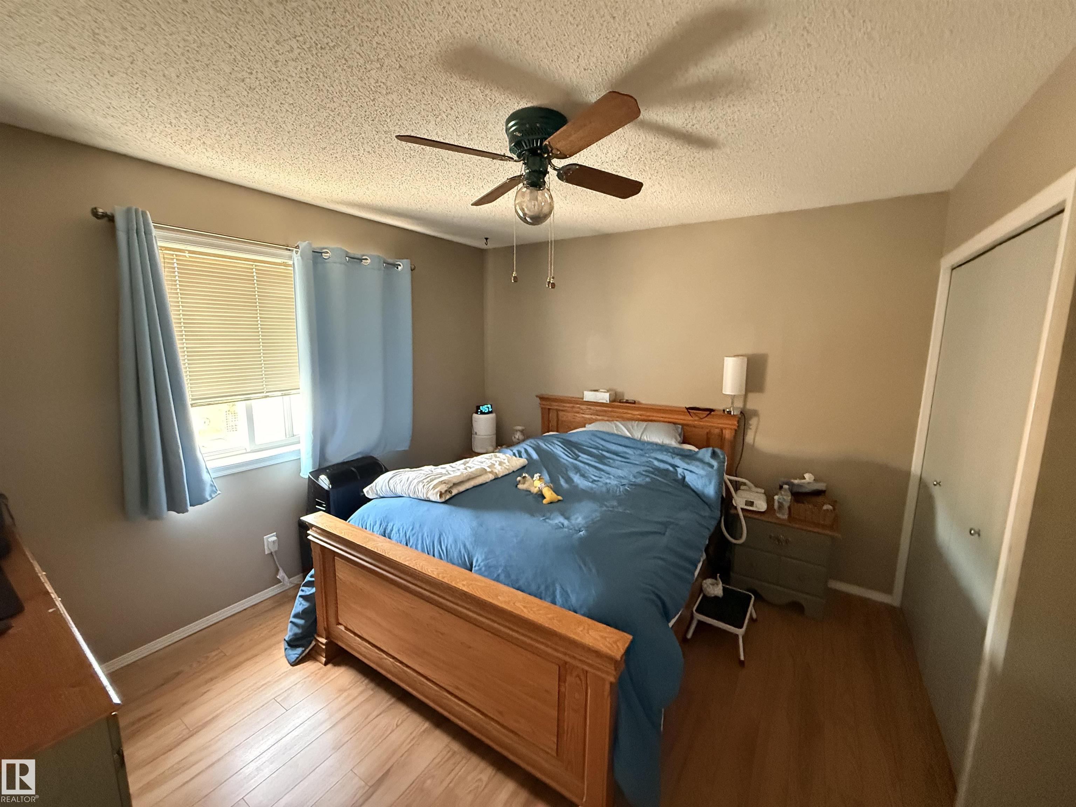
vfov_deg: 85.7
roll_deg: -0.5
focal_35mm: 14
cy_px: 404
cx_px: 538
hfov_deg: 102.1
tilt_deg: -7.9
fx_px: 435
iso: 1000
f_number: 2.2
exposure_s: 1/60
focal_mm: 2.22
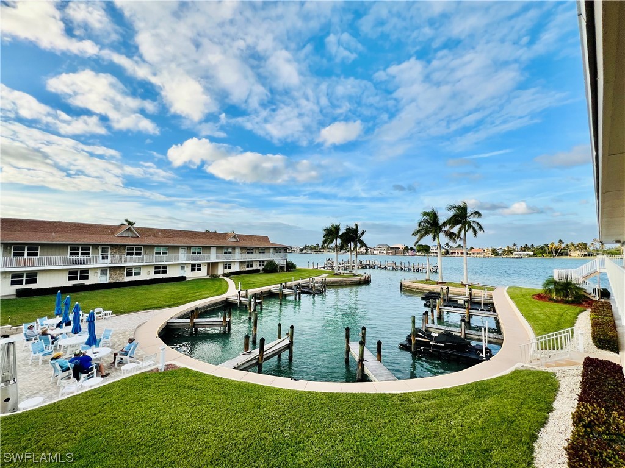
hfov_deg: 106.2
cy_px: 234
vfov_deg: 89.9
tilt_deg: +3.2
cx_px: 312
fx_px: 235
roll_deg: -0.8
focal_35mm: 13
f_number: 1.8
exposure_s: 1/1107
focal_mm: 1.57
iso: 32
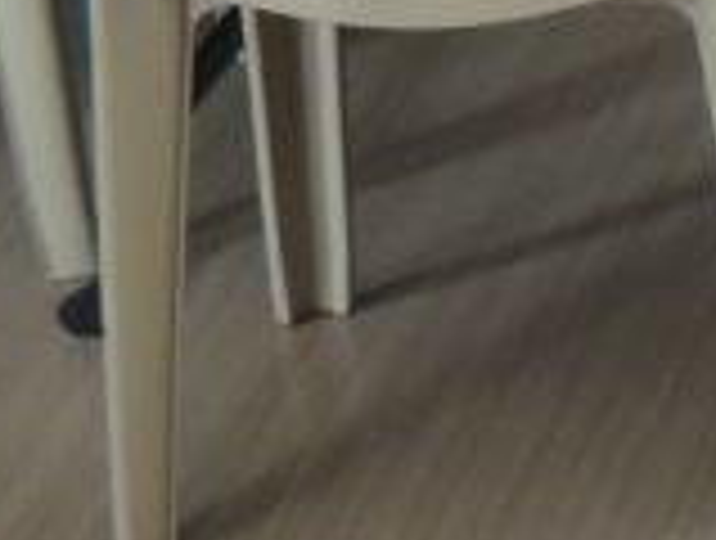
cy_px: 504
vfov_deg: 5.8
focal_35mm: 257
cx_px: 1738
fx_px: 5328
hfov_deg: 7.2
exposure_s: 1/40
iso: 400
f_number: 3.3
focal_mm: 7.1
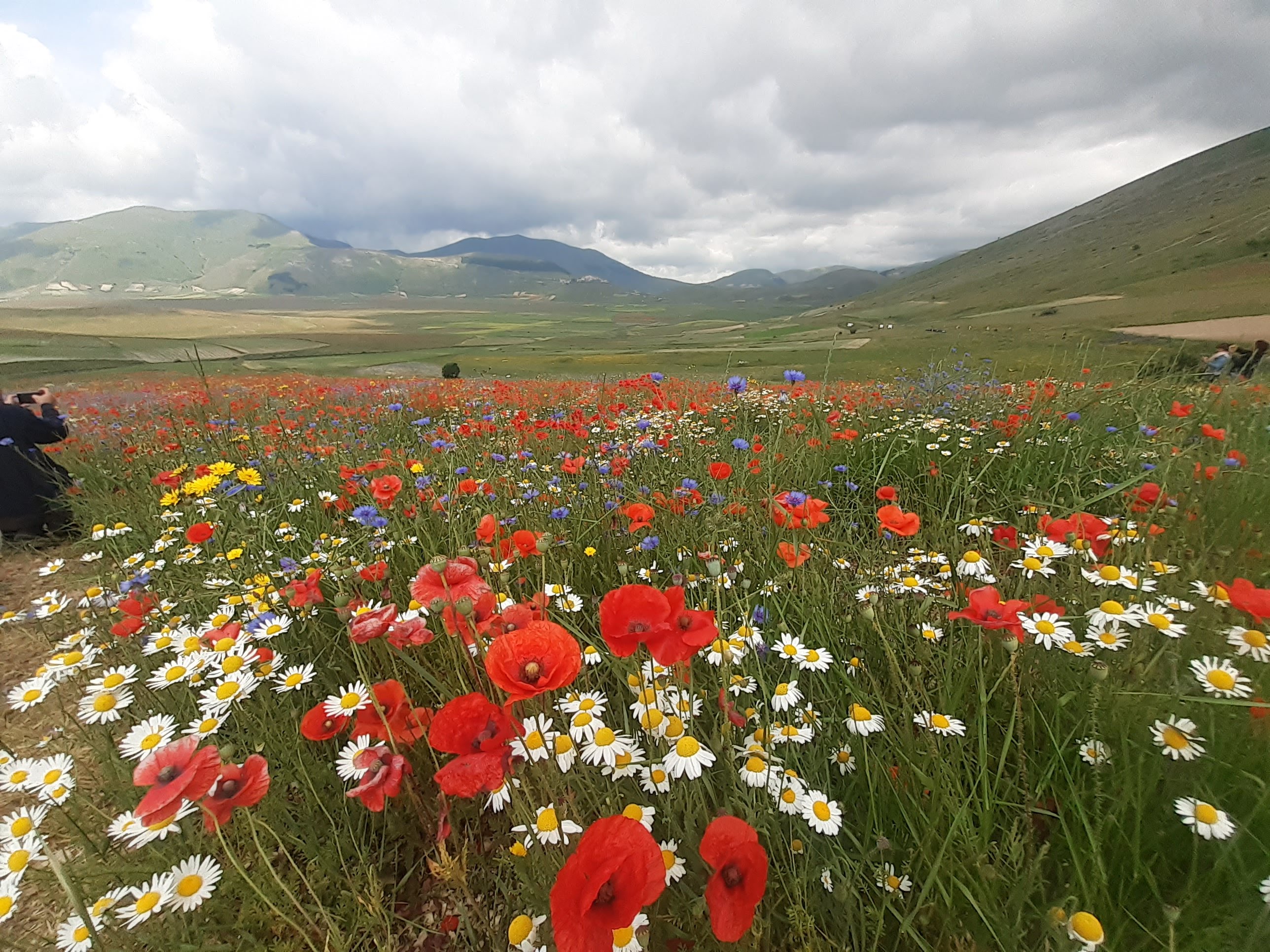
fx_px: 477
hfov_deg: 106.2
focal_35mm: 13
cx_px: 635
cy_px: 476
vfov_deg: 89.9
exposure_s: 1/985
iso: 40
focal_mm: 1.13
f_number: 2.2
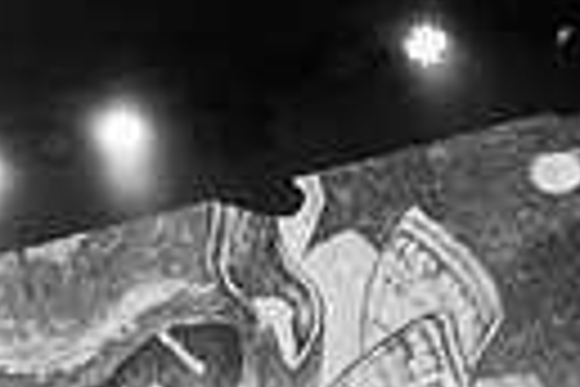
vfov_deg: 15.1
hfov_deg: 19.6
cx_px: -301
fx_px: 1450
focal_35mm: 90
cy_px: 326
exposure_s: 1/500
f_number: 3.2
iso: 3200
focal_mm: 20
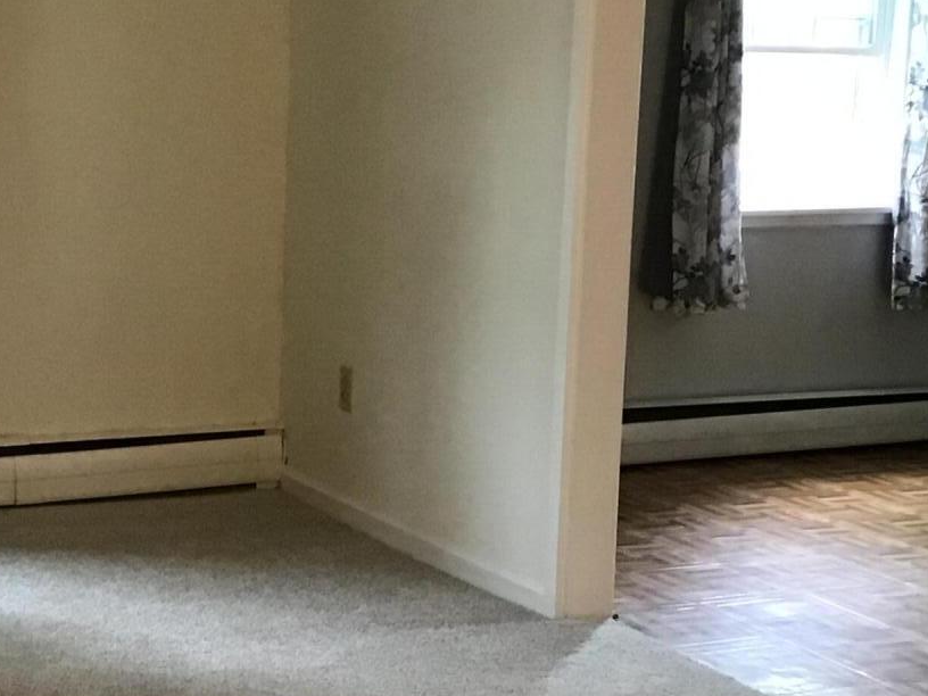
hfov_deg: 25.4
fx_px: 2037
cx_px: 230
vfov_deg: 19.4
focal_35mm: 76
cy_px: 339
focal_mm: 3.3
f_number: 2.4
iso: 160
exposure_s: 1/30
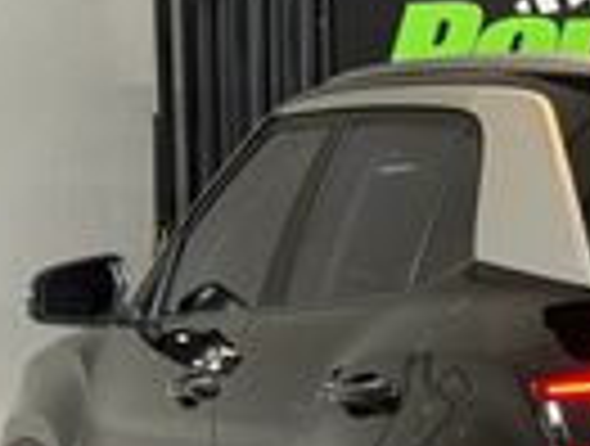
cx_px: 707
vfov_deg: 8.6
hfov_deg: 11.2
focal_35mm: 172
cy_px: 514
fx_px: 2940
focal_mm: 6.76
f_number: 1.78
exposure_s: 1/40
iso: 250
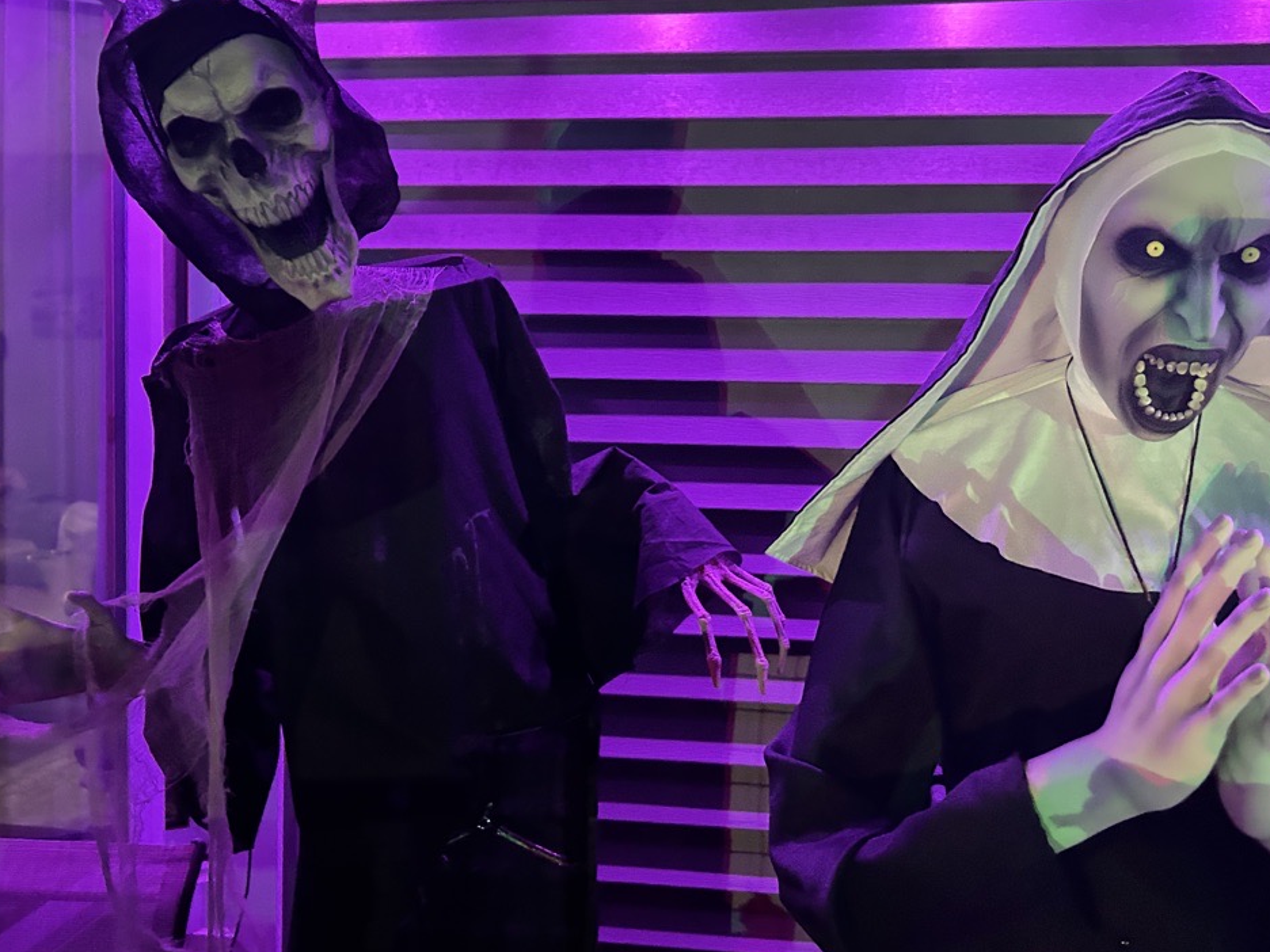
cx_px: 699
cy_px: 429
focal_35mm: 30
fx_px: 1101
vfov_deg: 46.7
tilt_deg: +0.0
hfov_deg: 59.8
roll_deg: -0.6
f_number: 1.5
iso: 1000
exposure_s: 1/17
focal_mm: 5.7
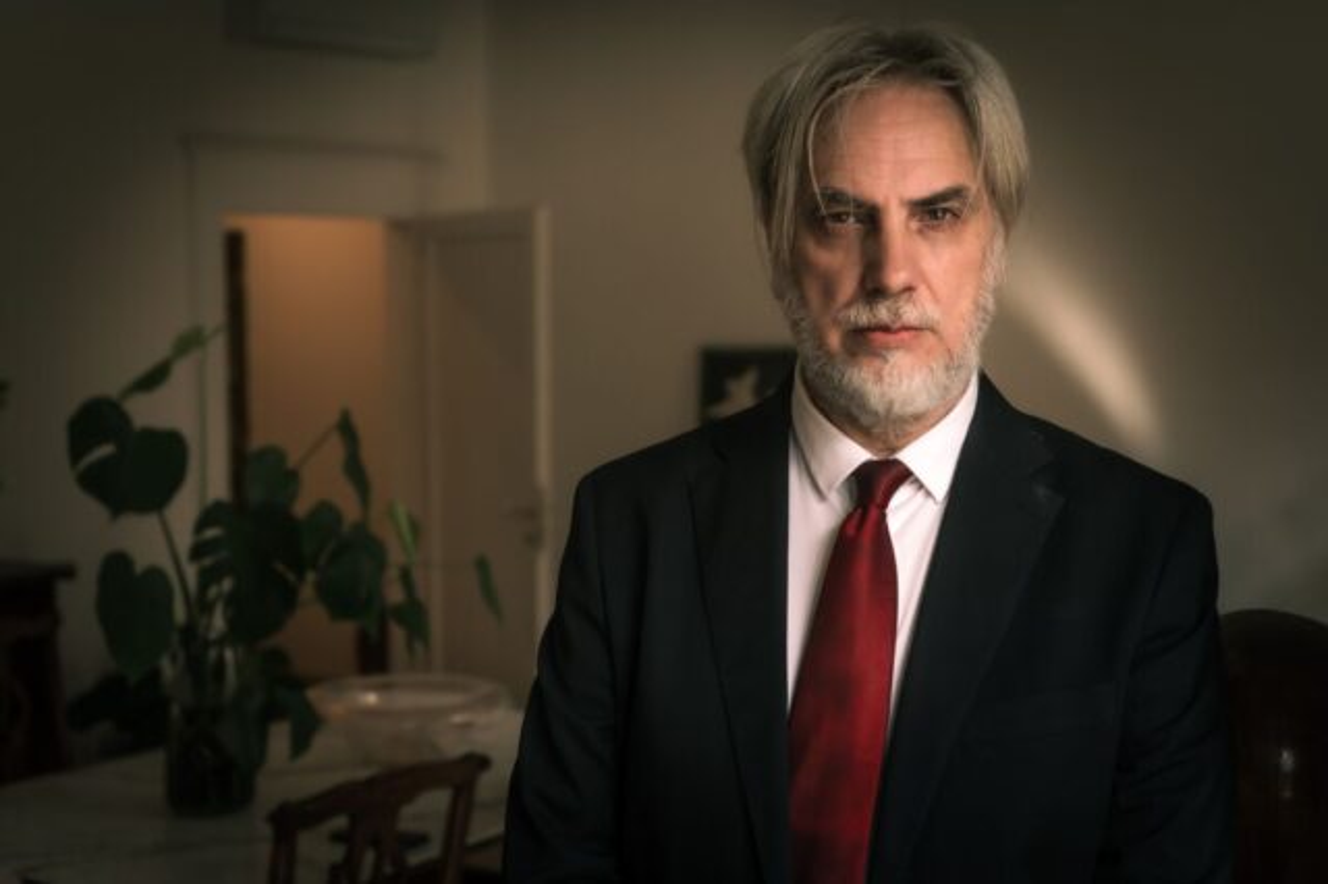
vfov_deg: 27.0
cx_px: 664
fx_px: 1843
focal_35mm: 50
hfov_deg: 39.6
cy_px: 442
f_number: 4.5
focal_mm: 50
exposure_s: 1/320
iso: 400
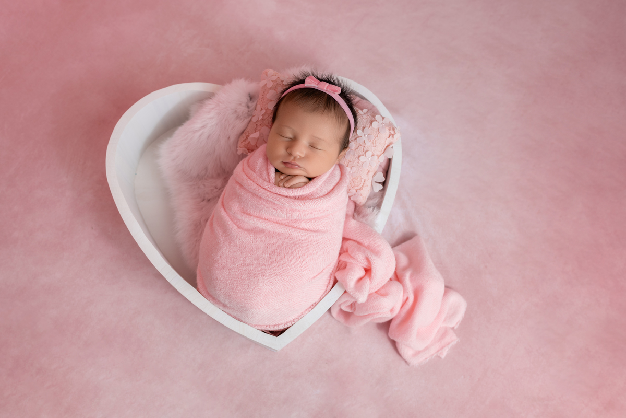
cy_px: 209
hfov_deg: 65.5
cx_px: 313
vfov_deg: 46.4
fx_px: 487
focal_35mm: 28
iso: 100
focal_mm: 28
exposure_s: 1/160
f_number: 4.5
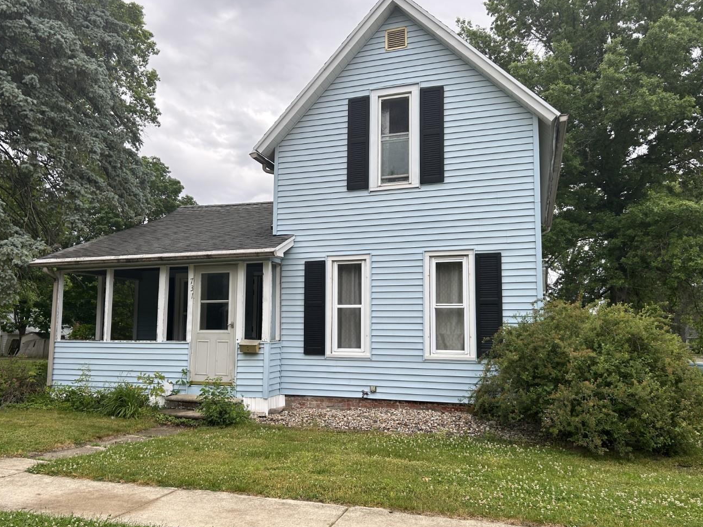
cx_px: 326
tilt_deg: +5.6
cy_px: 280
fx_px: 589
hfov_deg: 61.6
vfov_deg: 48.2
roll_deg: +0.4
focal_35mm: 29
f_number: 1.5
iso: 50
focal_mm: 5.7
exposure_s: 1/974
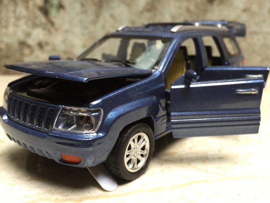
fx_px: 257
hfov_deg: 55.4
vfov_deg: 42.9
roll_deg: -2.6
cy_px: 101
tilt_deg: -16.2
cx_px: 138
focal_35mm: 33
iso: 32
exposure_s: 1/133
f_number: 2.2
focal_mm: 4.15
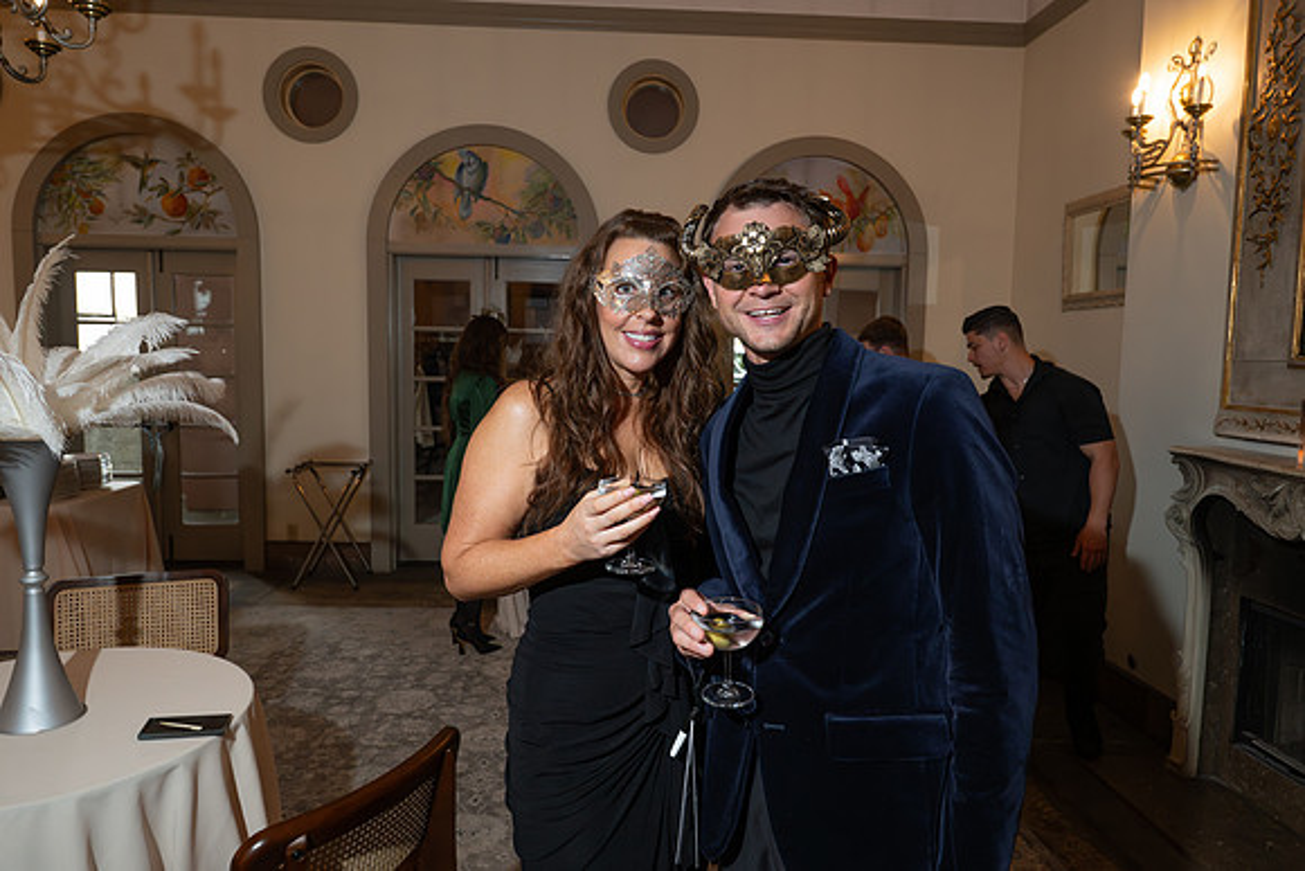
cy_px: 436
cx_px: 652
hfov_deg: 73.7
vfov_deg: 53.2
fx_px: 870
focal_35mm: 24
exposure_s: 1/200
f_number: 5
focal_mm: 24
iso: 2500
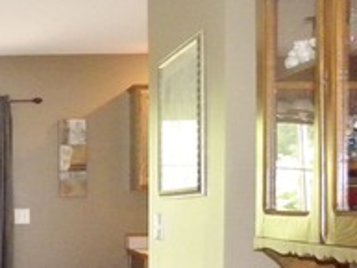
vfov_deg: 16.6
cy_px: 298
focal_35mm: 86
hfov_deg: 20.2
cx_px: -148
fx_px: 887
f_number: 2.8
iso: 400
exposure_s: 1/30
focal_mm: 4.6
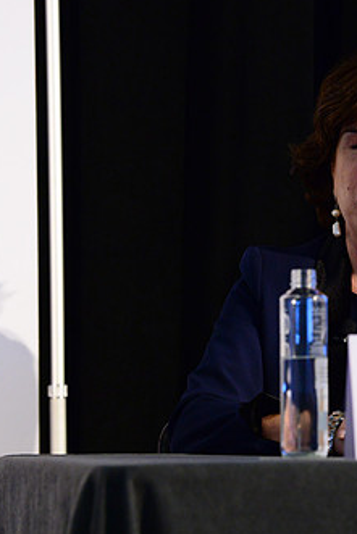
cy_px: 289
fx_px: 3908
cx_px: 264
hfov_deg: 5.2
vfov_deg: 7.8
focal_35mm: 263
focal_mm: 150
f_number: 4
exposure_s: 1/125
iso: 4000
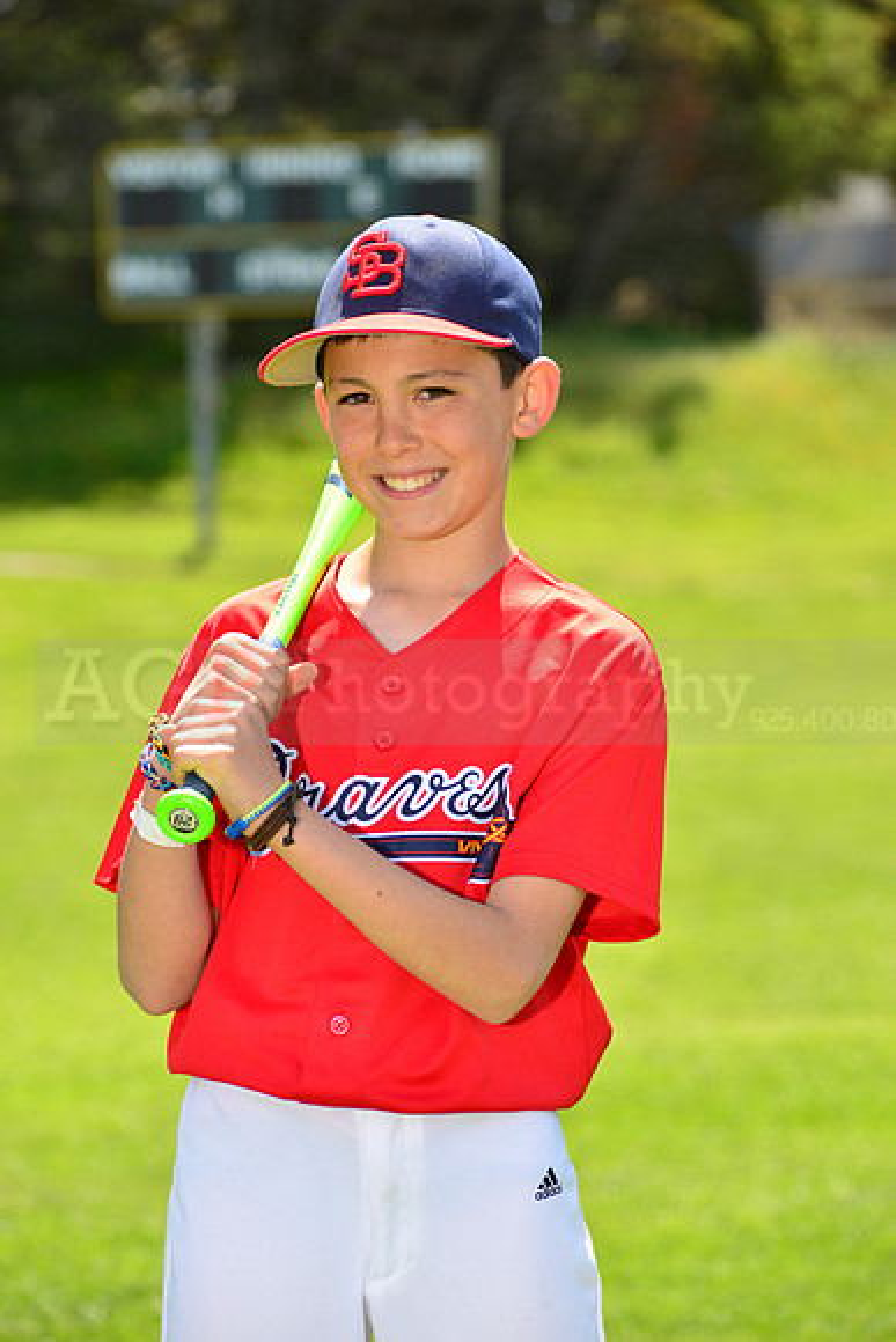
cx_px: 448
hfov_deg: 8.1
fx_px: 6342
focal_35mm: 170
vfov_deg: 12.1
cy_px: 671
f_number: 8
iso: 200
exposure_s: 1/250
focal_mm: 170
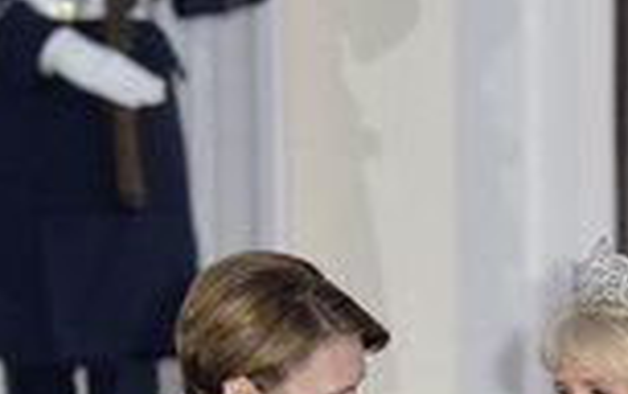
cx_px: 913
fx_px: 7950
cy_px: 607
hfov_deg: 4.5
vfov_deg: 2.8
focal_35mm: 464
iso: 2500
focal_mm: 155
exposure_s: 1/250
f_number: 5.6
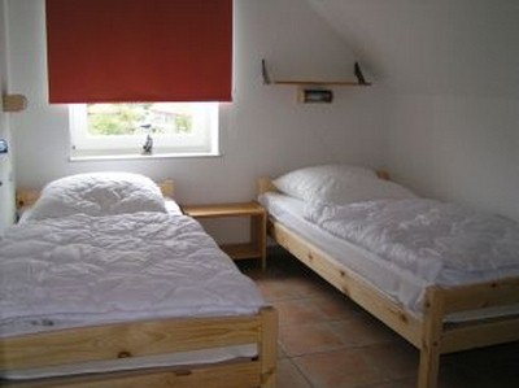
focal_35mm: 38
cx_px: 260
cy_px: 194
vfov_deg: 37.6
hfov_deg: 49.0
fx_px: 569
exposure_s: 1/40
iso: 80
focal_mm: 5.8
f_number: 2.8
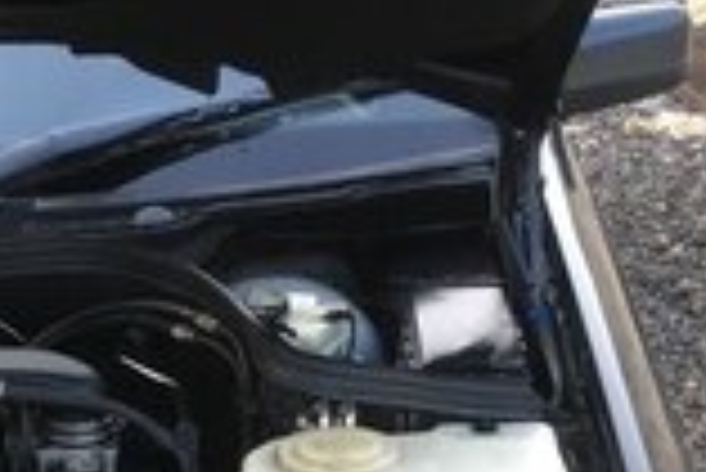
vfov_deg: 13.8
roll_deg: -0.8
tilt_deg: -27.6
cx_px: -121
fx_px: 1865
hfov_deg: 20.2
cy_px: 629
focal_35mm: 95
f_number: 2.2
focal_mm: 4.15
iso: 32
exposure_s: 1/33
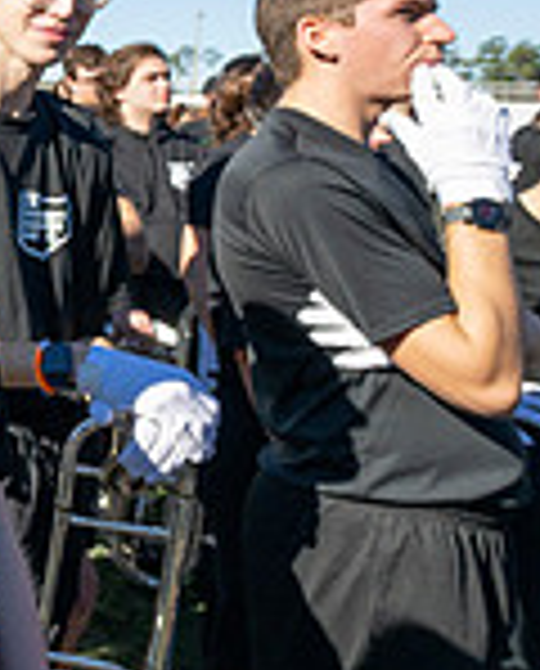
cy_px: 124
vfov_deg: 35.3
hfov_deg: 20.3
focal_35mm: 51
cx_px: -454
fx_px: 1015
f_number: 5
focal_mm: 14
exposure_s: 1/2000
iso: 320
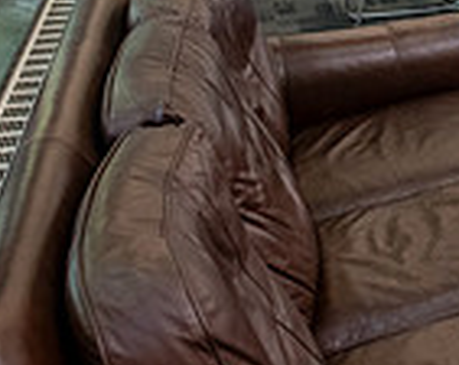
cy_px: -125
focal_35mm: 93
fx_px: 1260
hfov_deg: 18.8
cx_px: 638
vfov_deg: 15.6
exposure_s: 1/160
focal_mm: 24
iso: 1600
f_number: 5.6
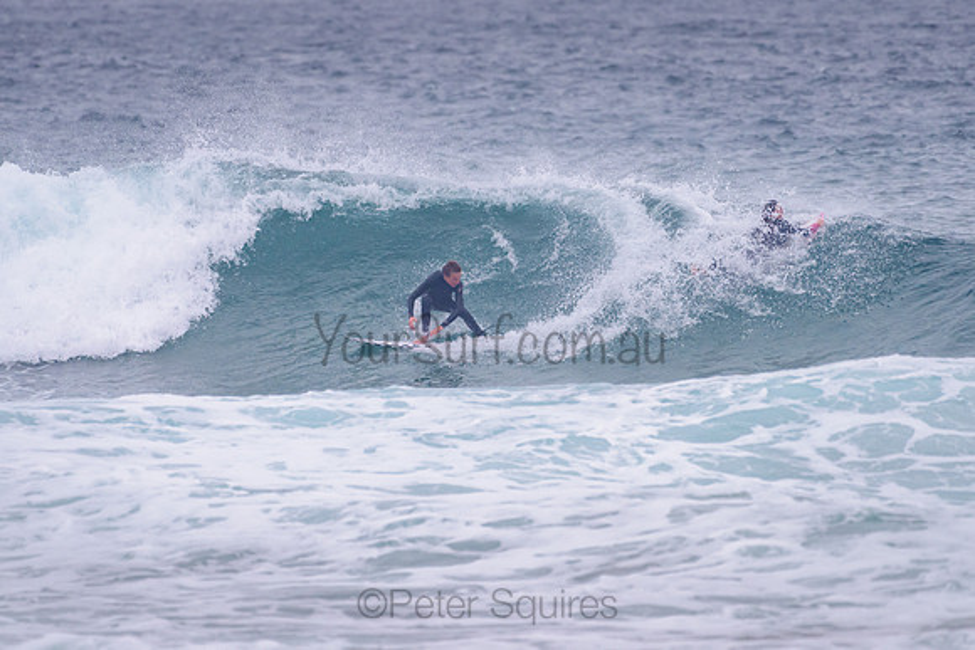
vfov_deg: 2.2
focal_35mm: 613
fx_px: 16603
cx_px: 511
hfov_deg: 3.4
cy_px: 273
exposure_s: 1/2000
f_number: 5.6
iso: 1100
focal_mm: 500
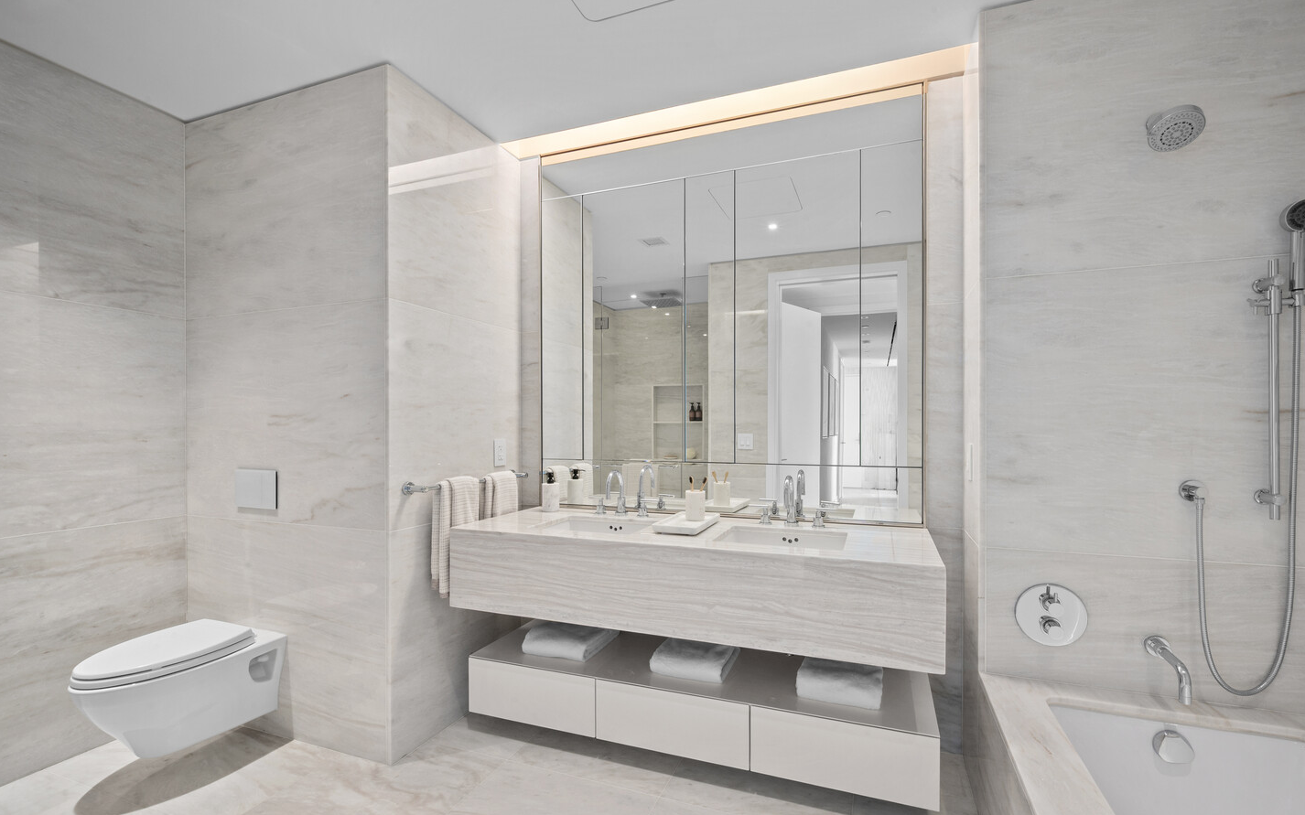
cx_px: 683
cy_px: 433
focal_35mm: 15
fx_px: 533
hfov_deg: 101.4
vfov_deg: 74.7
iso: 250
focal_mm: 14
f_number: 16
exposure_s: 2
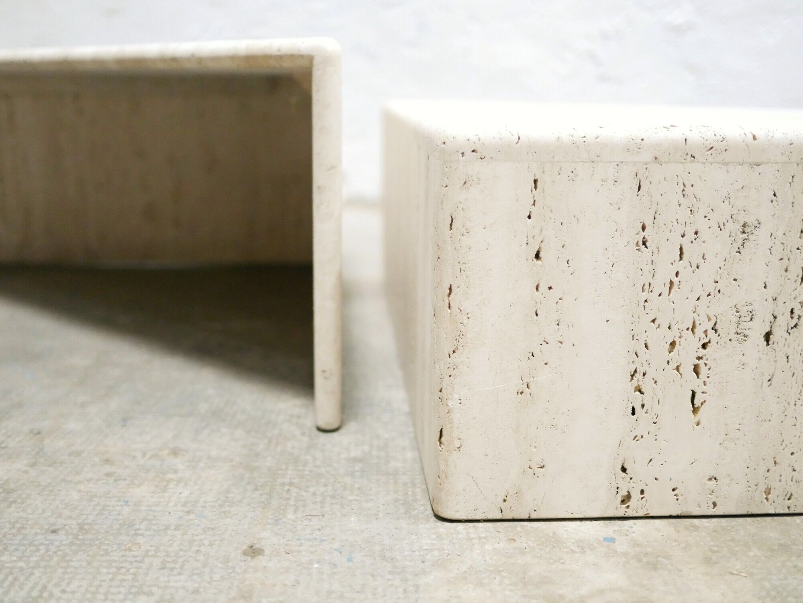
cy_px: 302
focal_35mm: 40
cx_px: 402
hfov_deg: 46.8
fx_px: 928
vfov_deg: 36.0
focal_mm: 20
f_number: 1.7
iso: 3200
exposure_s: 1/60
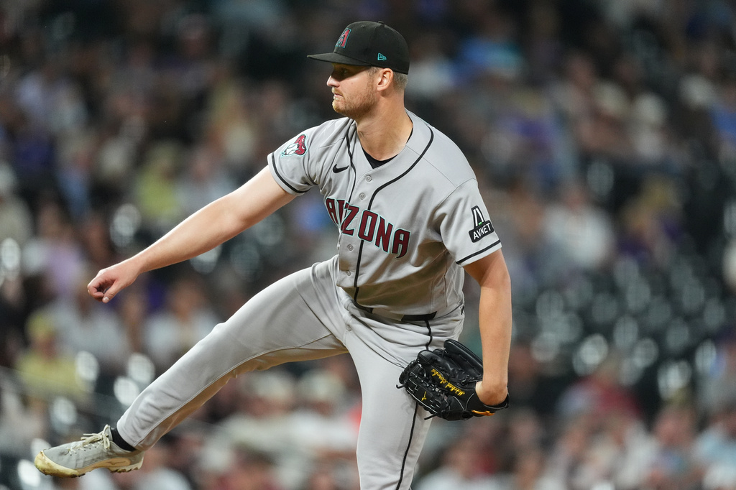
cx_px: 368
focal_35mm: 600
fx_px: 12262
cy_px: 245
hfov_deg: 3.4
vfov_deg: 2.3
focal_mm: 600
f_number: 4
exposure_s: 1/1600
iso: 6400
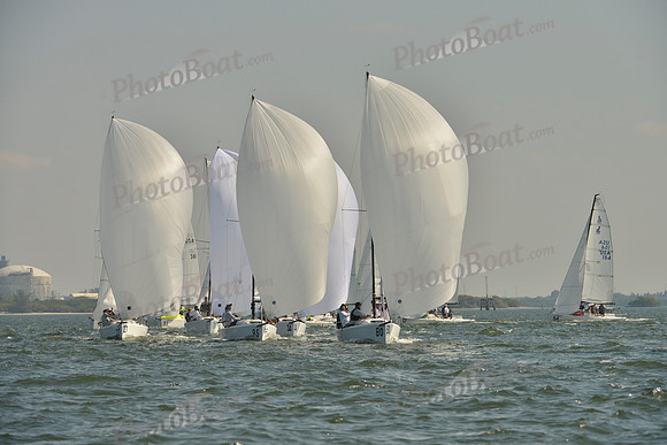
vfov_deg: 6.9
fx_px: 3706
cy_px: 222
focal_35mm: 200
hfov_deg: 10.3
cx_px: 334
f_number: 9
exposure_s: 1/1600
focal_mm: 200
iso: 280
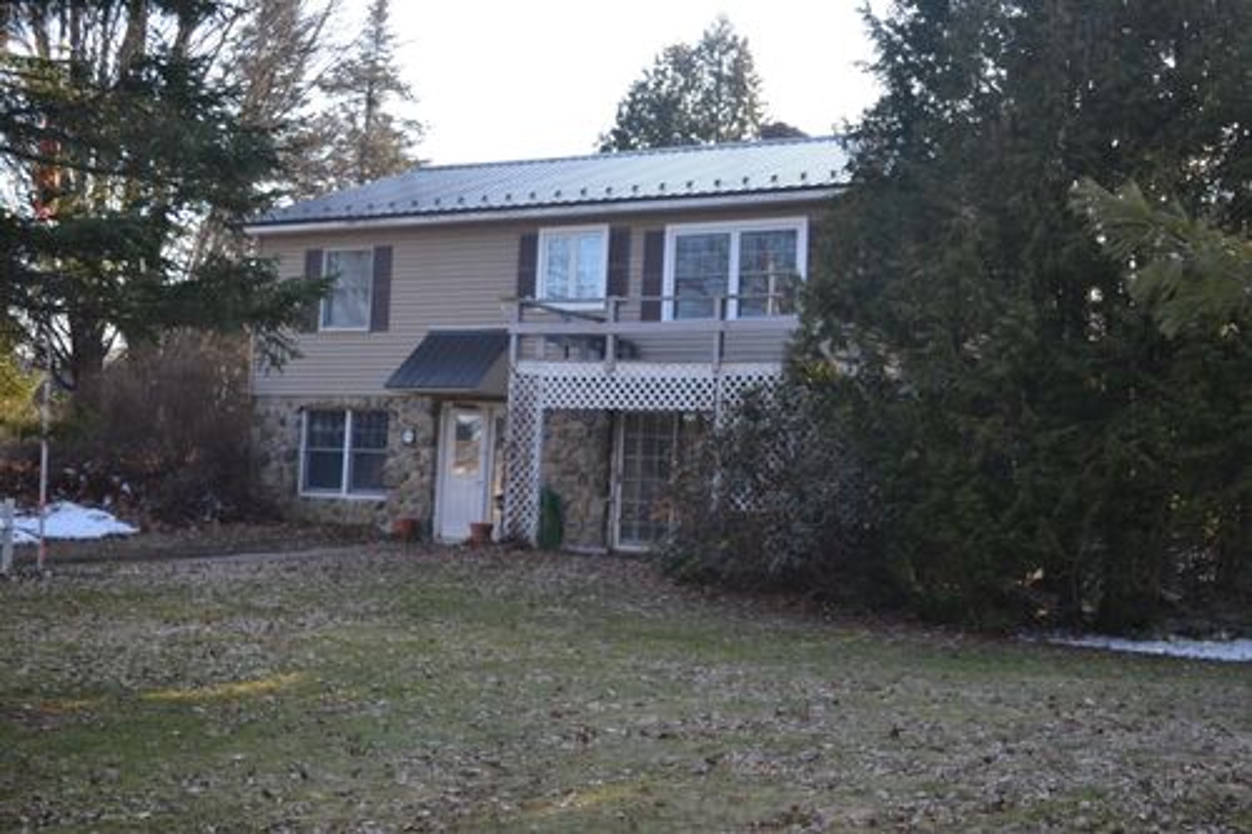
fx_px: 1825
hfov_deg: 37.9
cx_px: 626
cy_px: 417
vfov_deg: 25.7
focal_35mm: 52
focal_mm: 35
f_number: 5
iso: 110
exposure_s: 1/125
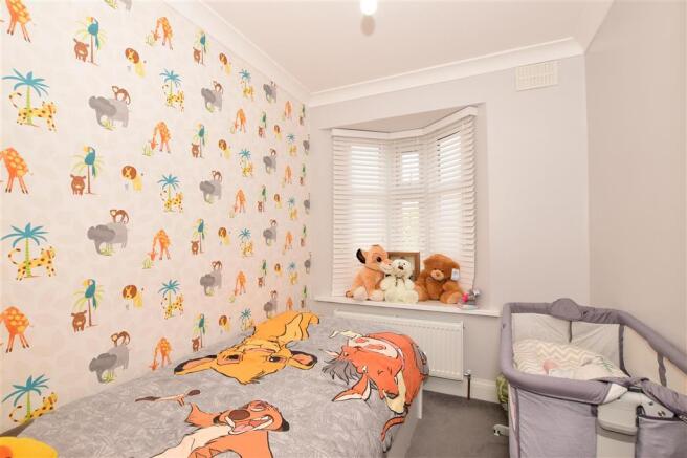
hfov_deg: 100.4
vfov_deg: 77.3
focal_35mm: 15
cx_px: 344
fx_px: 286
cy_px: 229
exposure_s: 1/60
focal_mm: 10
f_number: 10
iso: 500
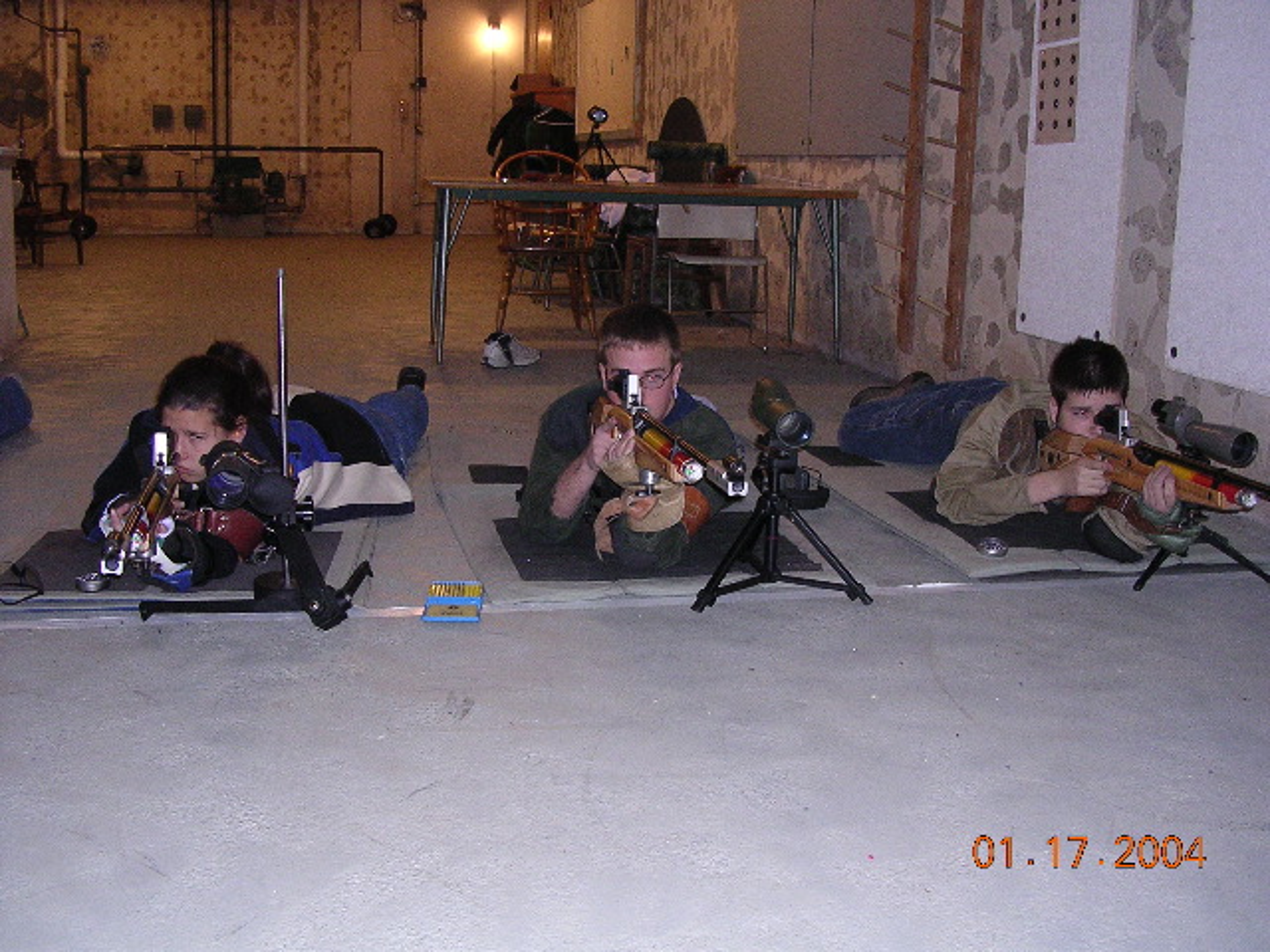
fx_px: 1394
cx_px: 635
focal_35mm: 38
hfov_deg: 49.0
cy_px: 476
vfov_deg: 37.7
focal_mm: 5.8
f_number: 2.8
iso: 305
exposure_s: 1/60.1
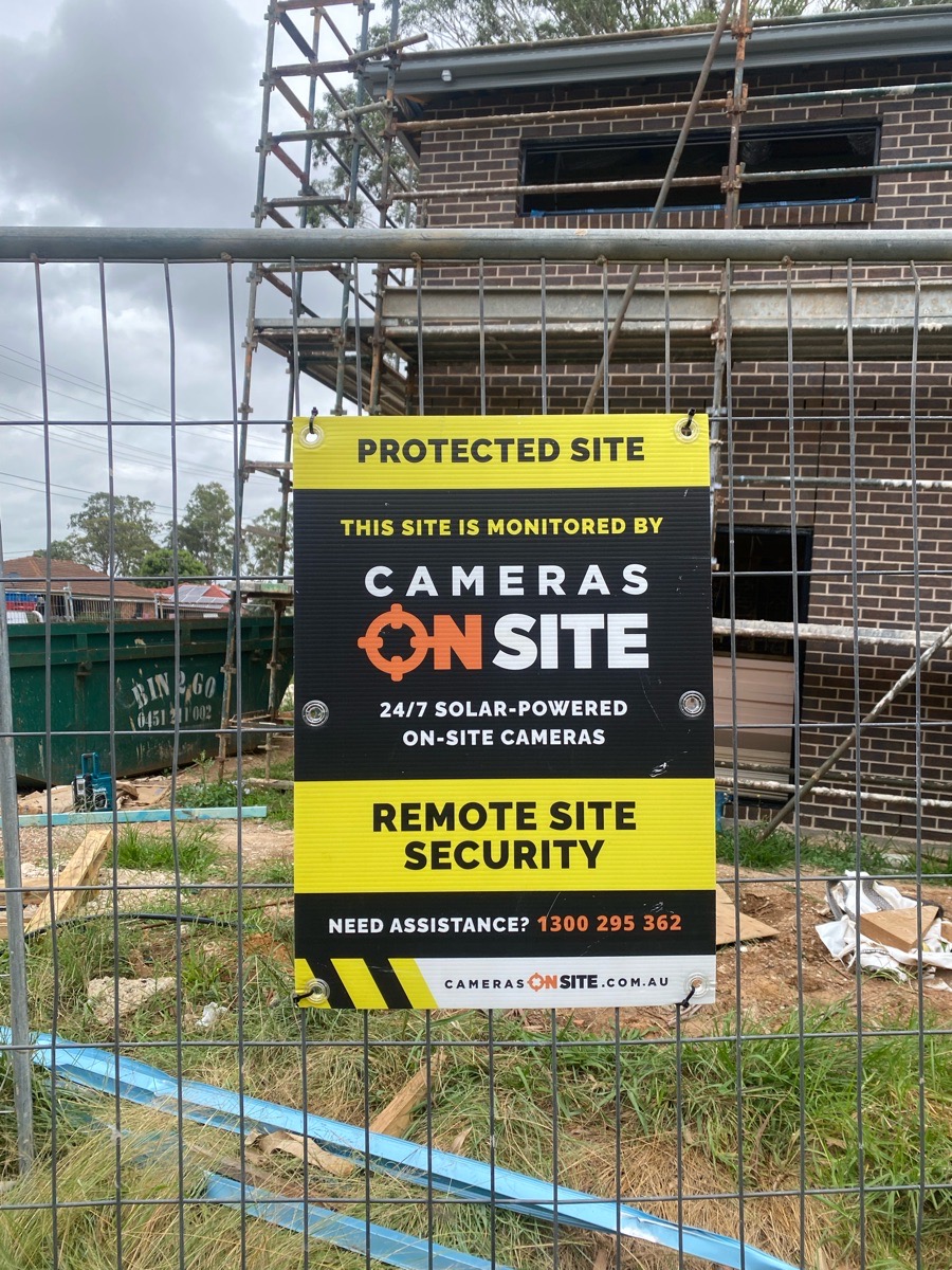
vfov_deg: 67.3
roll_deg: -2.5
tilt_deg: +0.4
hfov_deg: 53.1
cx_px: 476
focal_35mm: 26
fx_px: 953
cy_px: 635
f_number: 1.8
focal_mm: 4.25
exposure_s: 1/698
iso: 32
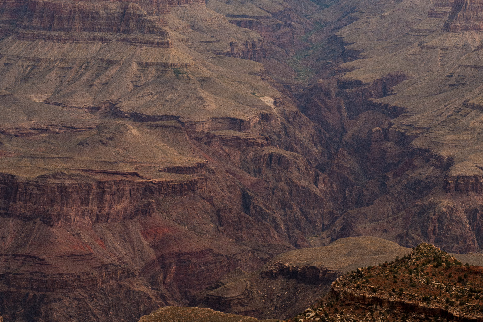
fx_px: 1824
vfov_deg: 10.0
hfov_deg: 15.1
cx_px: 242
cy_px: -4
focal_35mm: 136
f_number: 22
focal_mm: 90
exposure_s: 1/30
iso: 400
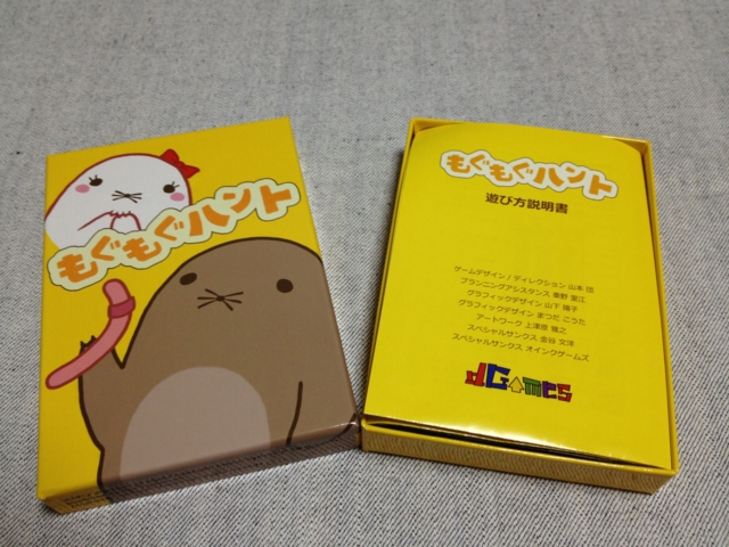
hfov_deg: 52.6
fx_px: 737
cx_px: 364
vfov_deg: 40.7
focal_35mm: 35
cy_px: 274
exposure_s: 1/24
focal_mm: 4.28
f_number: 2.4
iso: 50
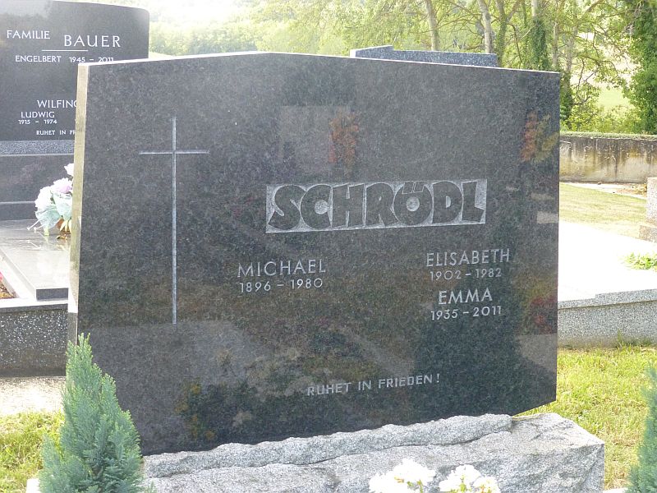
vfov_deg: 25.2
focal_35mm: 58
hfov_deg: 33.2
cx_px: 328
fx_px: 1101
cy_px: 246
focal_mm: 10.3
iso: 640
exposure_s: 1/250
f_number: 4.7
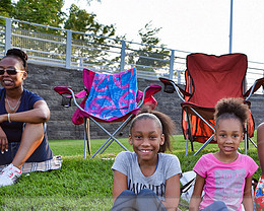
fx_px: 523
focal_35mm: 67
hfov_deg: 26.2
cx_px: 287
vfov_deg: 22.4
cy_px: 181
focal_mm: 32
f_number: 5
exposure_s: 1/100
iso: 200
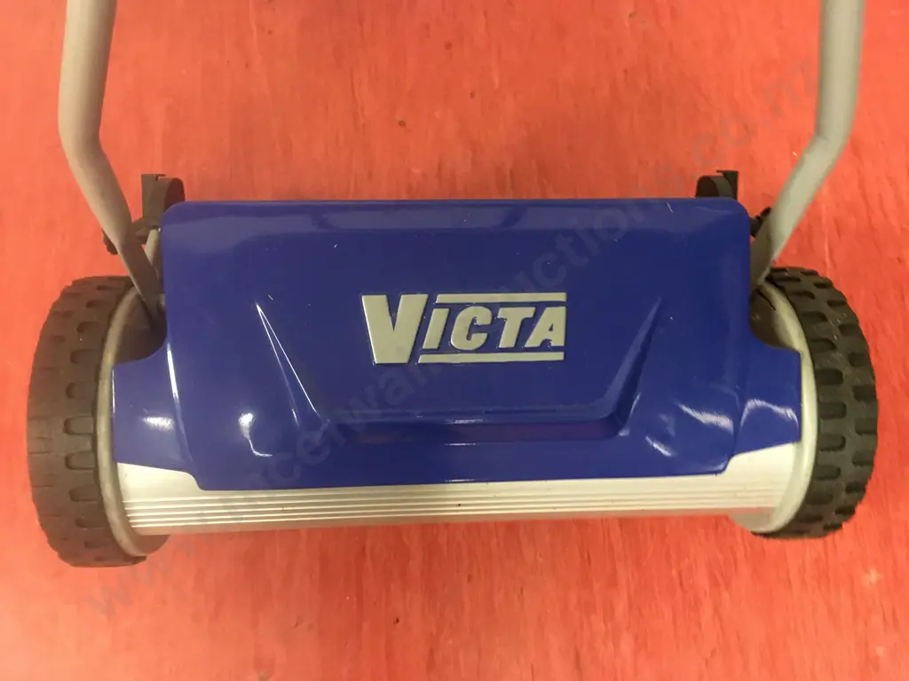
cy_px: 340
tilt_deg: -75.3
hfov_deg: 61.7
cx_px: 454
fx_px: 762
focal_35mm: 29
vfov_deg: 48.2
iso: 320
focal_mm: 4.15
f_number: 2.2
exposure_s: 1/17
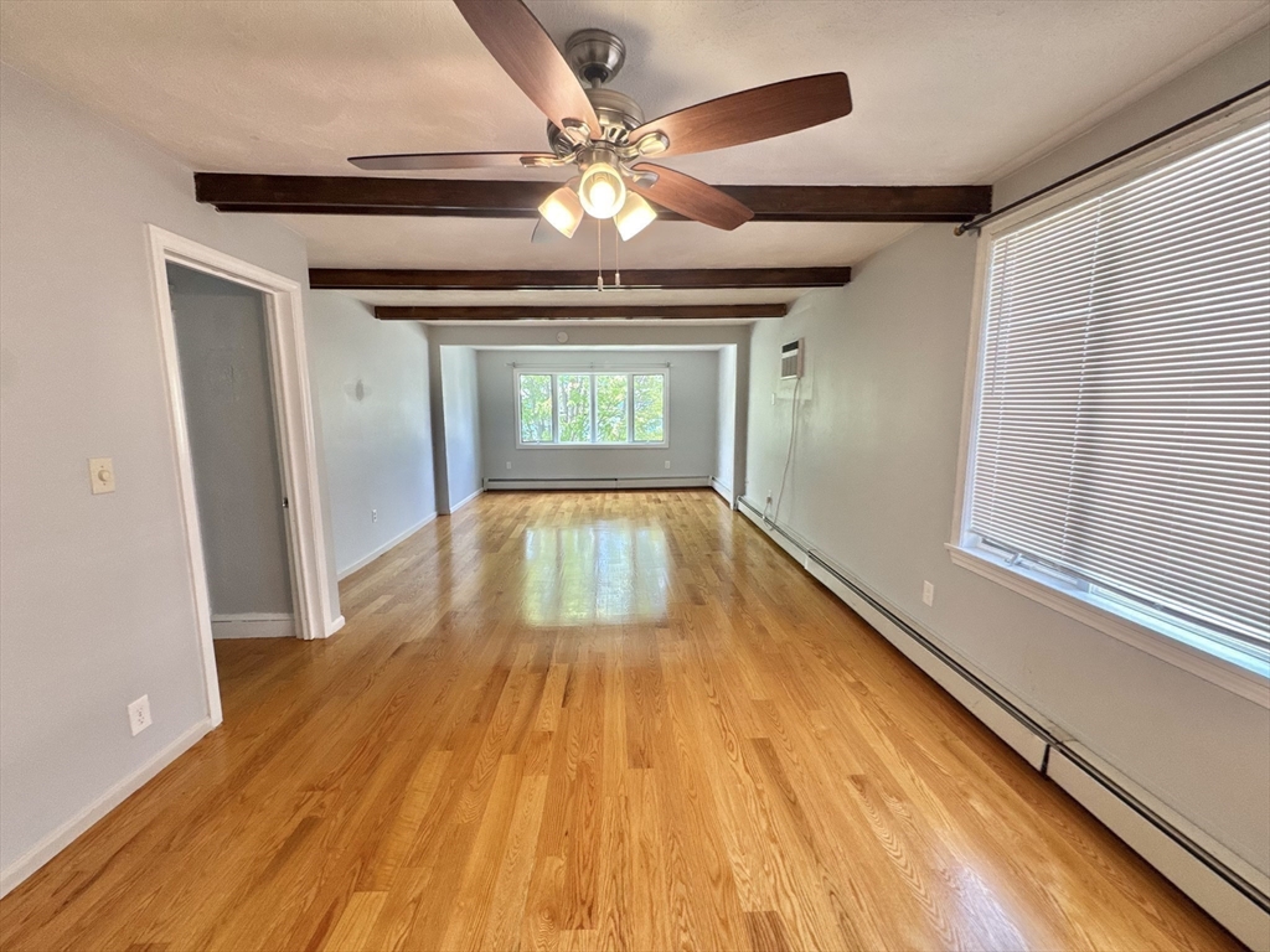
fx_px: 514
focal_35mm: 14
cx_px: 635
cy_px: 476
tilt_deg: -8.0
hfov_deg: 102.1
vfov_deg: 85.7
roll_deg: +0.4
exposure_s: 1/120
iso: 200
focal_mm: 2.22
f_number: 2.2
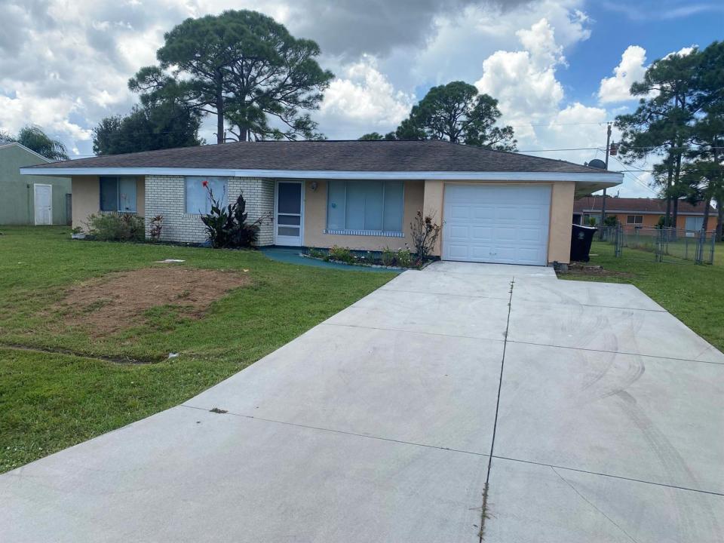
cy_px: 272
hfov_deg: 67.3
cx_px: 362
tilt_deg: -7.4
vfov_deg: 53.1
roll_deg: -1.8
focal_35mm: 26
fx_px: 544
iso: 32
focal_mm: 4.25
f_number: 1.8
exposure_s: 1/1093
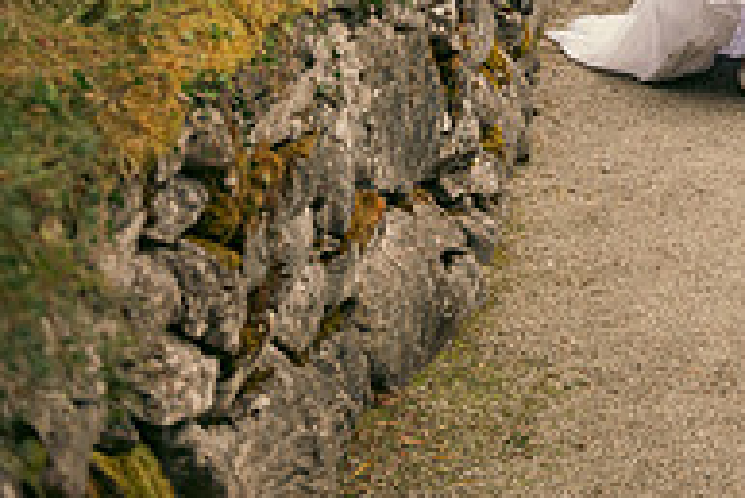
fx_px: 1988
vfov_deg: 13.5
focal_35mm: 96
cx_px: 934
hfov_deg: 19.7
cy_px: -218
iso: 160
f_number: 3.5
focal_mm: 32
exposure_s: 1/500
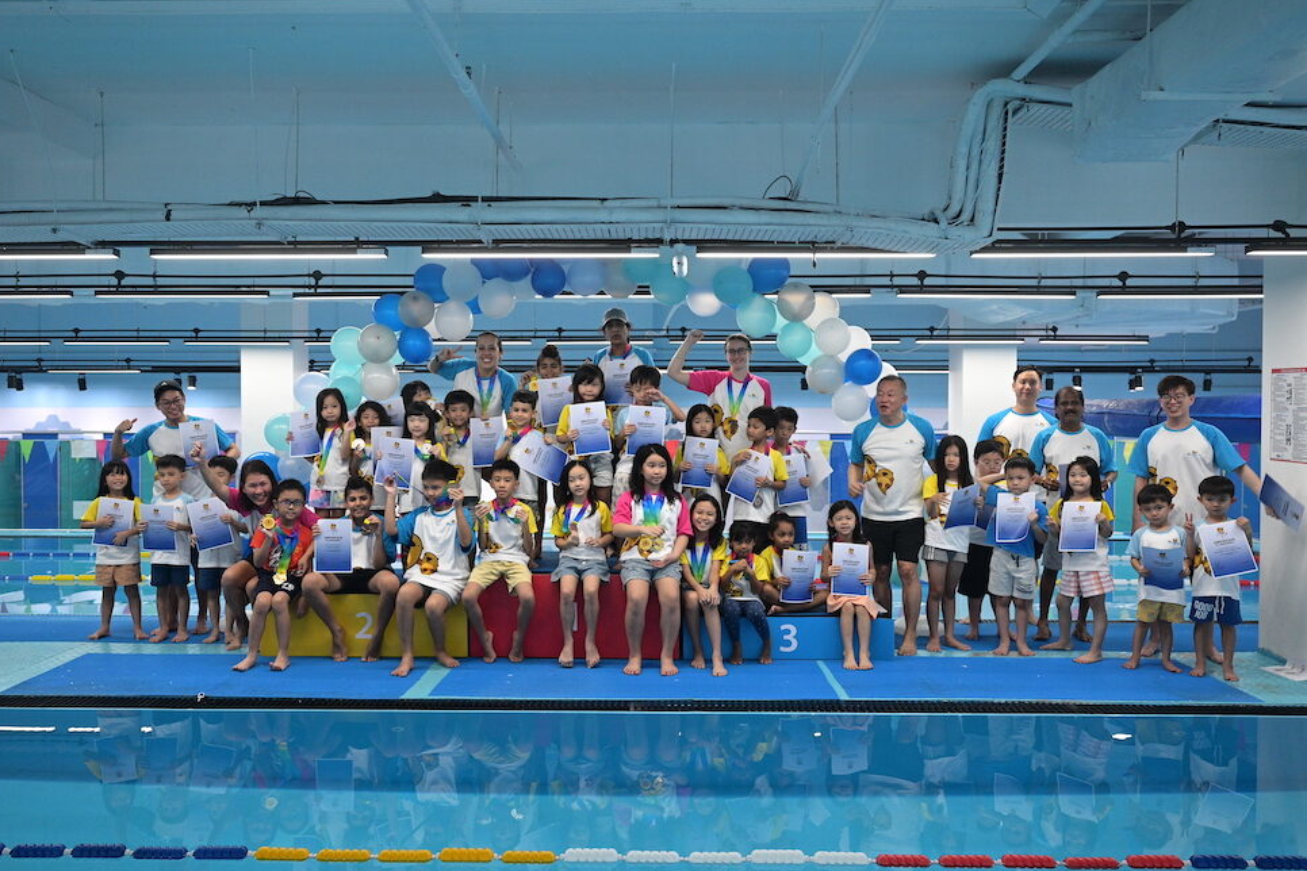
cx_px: 643
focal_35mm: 30
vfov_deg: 43.6
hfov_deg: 61.9
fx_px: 1089
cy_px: 435
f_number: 4
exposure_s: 1/200
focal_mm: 29
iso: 3200
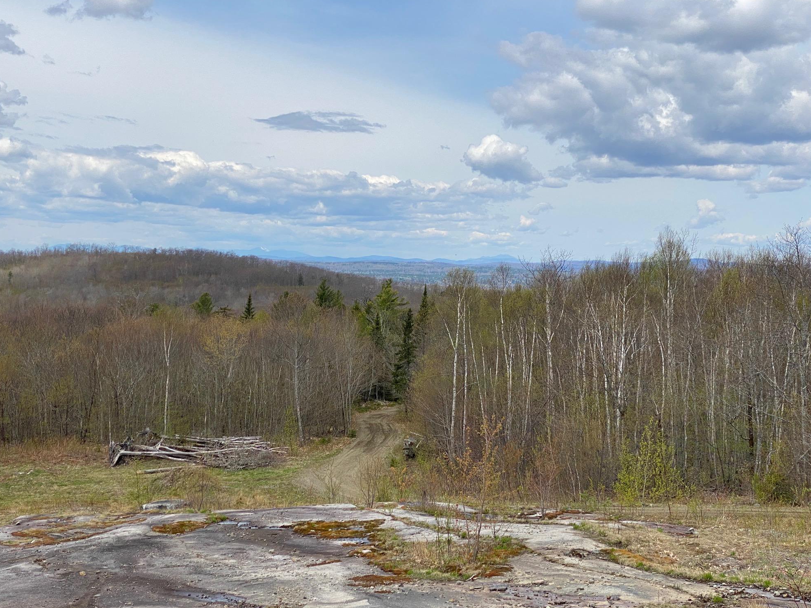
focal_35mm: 53
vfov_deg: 27.5
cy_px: 305
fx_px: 1242
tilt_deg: -2.2
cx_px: 402
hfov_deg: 36.2
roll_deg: -1.1
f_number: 2
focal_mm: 6
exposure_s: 1/2283
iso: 20
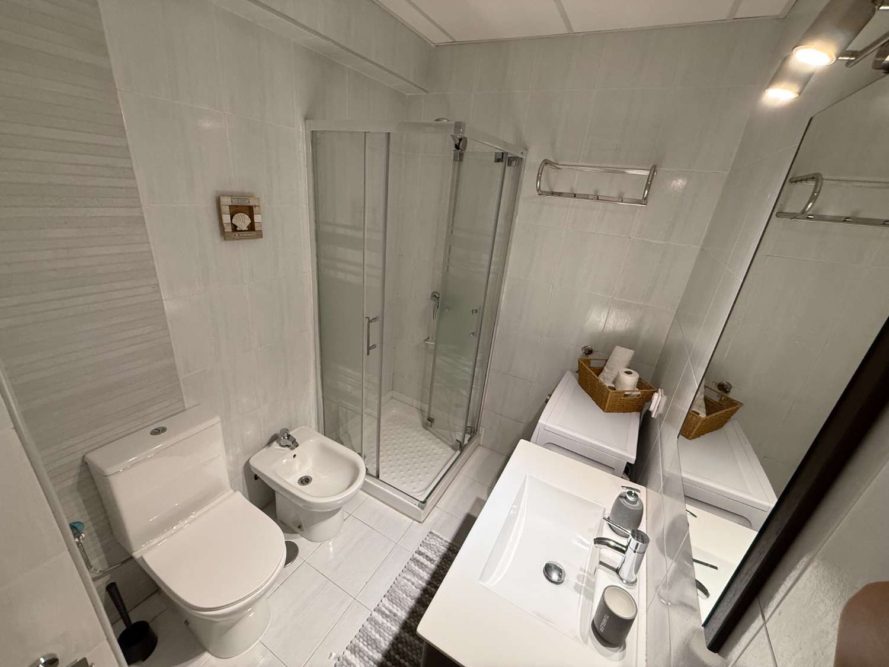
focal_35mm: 14
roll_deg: -5.7
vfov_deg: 85.7
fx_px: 360
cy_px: 334
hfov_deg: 102.1
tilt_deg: -22.8
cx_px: 444
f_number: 2.2
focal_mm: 2.22
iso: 320
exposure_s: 1/50
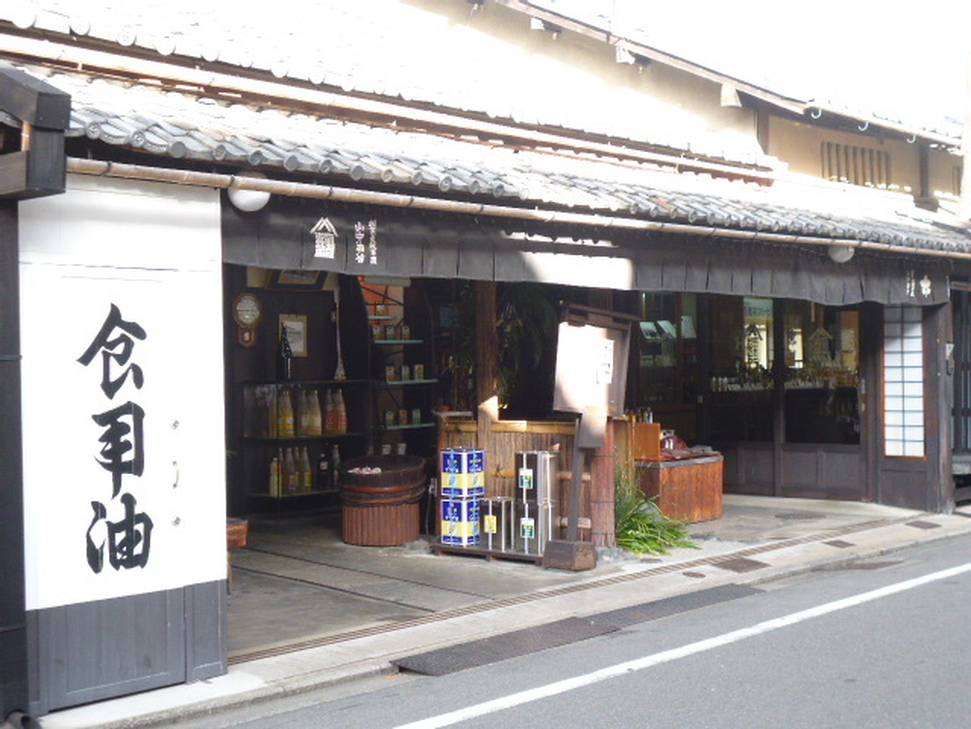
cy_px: 364
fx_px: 1459
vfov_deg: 28.0
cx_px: 486
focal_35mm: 52
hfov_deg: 36.8
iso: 250
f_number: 4.1
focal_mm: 9.2
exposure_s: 1/80
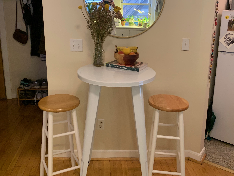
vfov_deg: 40.3
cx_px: 109
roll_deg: +0.3
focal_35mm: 35
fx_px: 237
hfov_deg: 52.6
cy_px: 63
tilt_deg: -13.2
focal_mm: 4.25
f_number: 1.8
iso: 320
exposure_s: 1/60
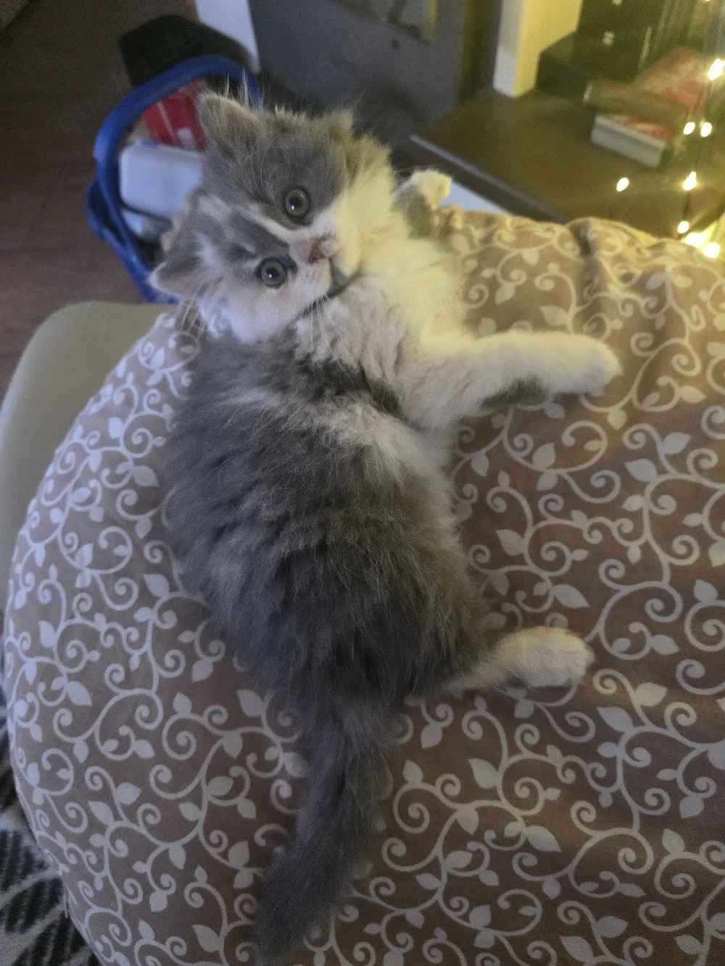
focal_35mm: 23
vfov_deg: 73.9
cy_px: 483
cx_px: 362
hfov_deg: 58.9
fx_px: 642
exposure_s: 1/50.3
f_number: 1.7
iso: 1250
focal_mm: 6.3
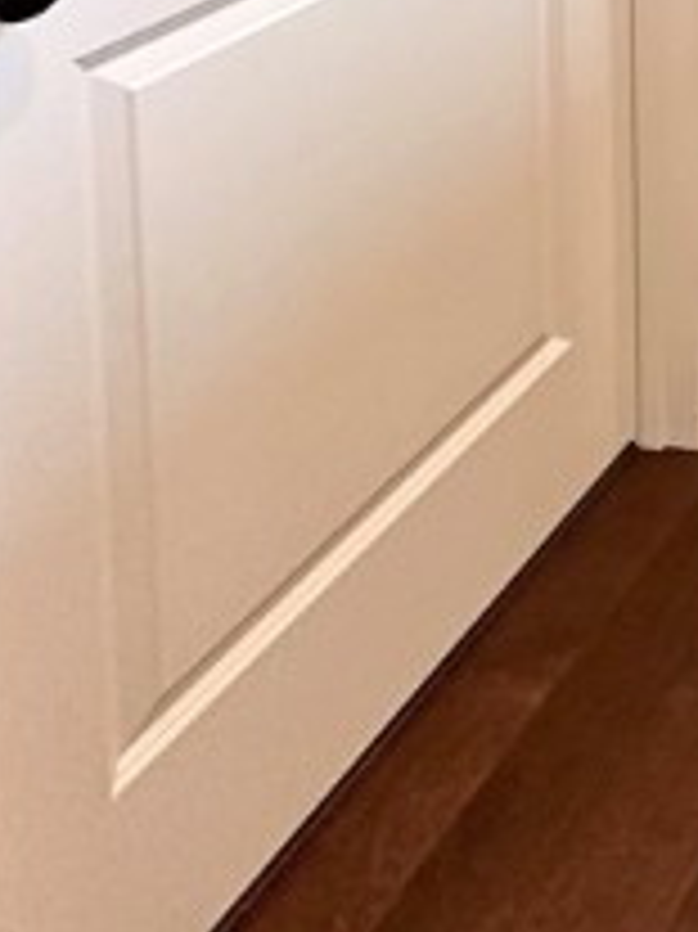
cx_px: 1270
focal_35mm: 52
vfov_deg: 25.9
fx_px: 1399
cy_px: -504
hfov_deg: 20.0
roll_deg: -1.6
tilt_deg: -2.8
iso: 200
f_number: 2.2
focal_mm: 2.22
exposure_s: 1/60
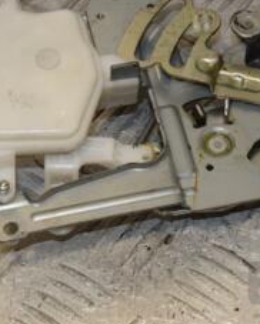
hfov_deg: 9.2
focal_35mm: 167
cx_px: 221
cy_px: 93
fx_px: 1606
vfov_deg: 11.5
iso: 800
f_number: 9
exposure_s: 1/200
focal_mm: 45
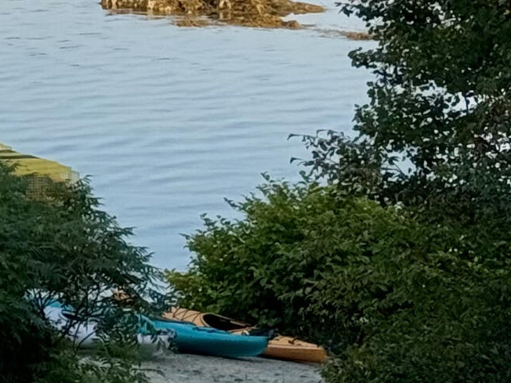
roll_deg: -0.7
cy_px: -199
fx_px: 3262
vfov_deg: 6.6
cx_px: -596
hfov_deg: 8.4
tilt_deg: -1.2
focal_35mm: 221
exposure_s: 1/2717
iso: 64
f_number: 1.78
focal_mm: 6.76
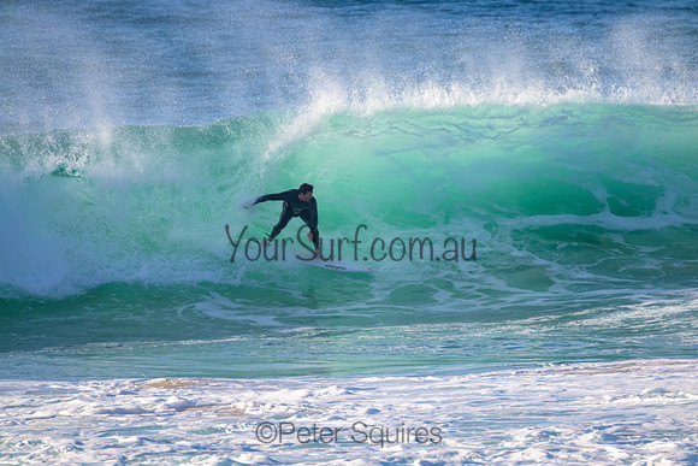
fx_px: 15514
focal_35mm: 800
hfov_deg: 2.6
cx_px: 349
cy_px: 233
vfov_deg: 1.7
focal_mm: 800
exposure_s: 1/1250
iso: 1250
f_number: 11
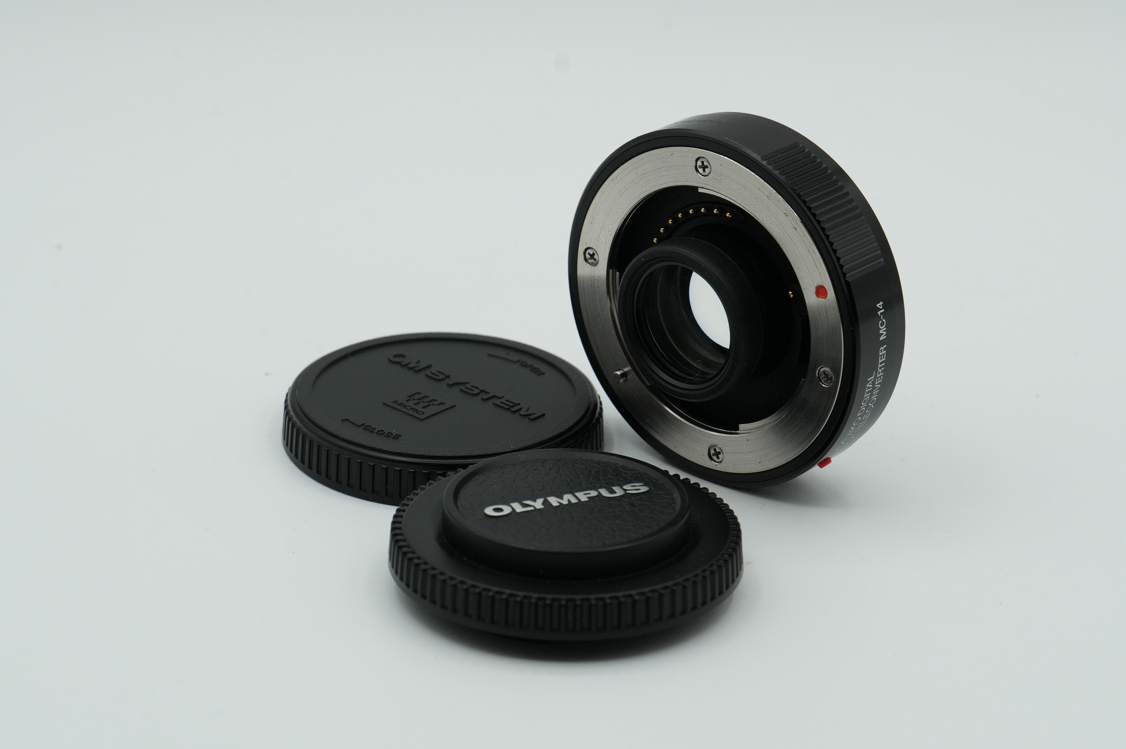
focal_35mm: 106
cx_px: 563
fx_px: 3328
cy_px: 374
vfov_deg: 12.8
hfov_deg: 19.2
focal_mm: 71
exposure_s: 1/125
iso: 250
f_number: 10
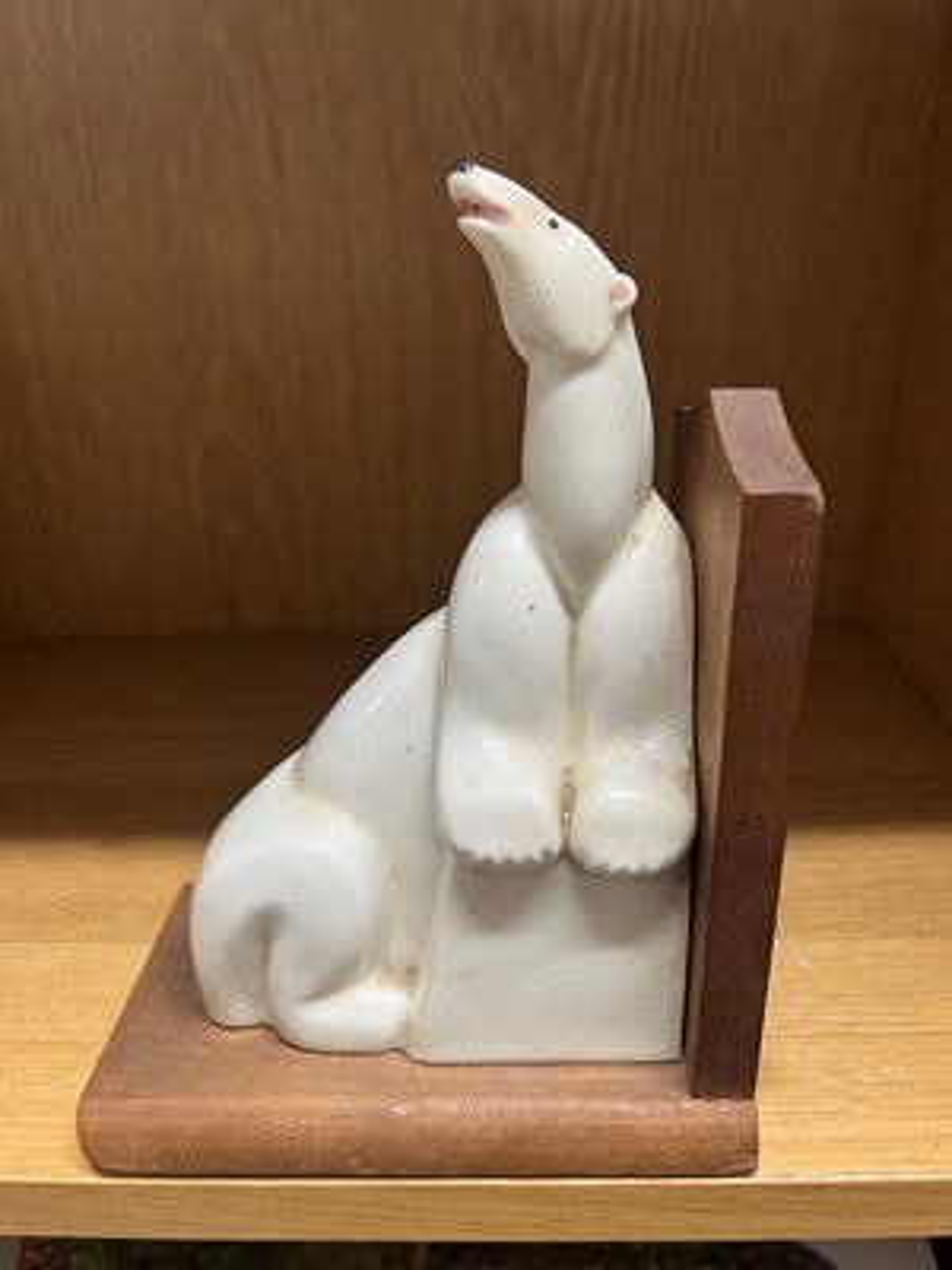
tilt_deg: -24.4
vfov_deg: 67.3
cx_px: 476
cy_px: 635
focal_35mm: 26
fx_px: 953
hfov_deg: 53.1
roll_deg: +1.6
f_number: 1.5
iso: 80
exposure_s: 1/50
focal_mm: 5.7
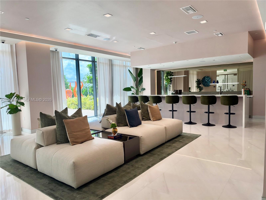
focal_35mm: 24
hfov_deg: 71.6
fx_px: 184
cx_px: 133
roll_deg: +1.7
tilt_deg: -3.9
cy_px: 100
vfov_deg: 56.8
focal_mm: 6.93
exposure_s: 1/1000
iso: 100
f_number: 1.48
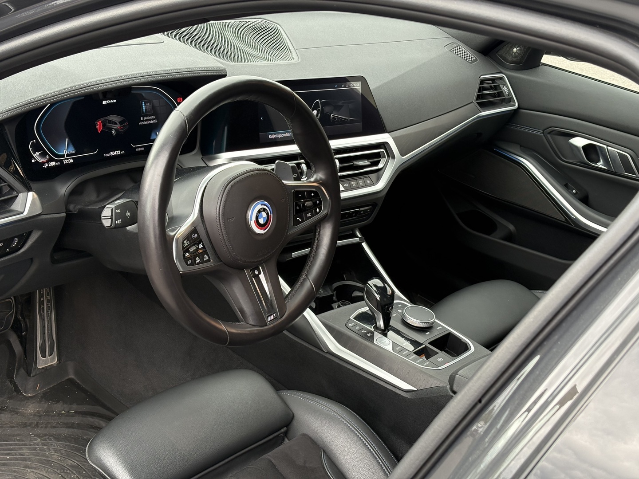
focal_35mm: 52
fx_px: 960
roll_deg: -10.8
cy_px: 240
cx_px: 320
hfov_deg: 36.8
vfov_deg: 28.0
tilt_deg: -25.6
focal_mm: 5.96
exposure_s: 1/109
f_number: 1.6
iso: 100
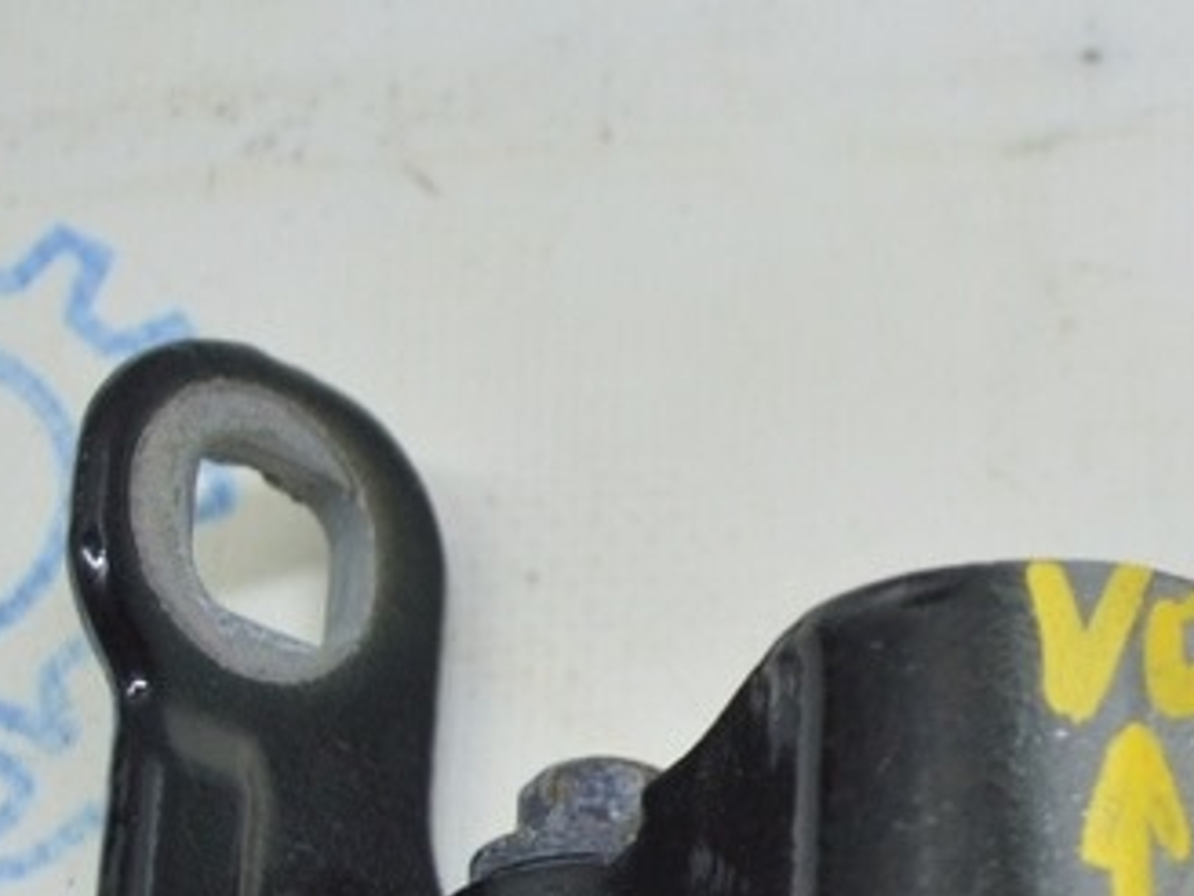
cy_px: 803
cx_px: 1190
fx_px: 5588
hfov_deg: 12.1
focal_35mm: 162
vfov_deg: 9.1
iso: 400
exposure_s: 1/40
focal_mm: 36
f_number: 4.8
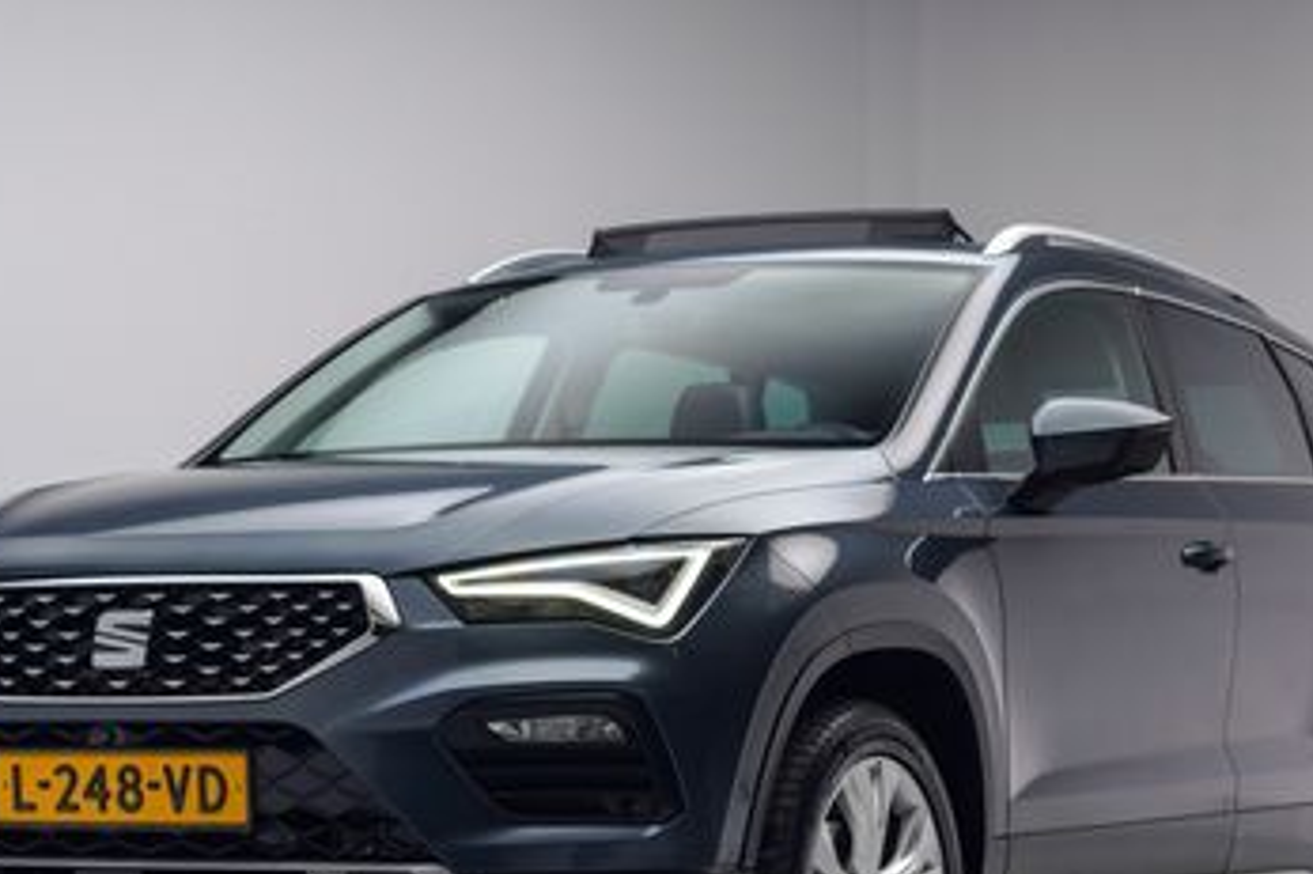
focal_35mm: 72
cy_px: 622
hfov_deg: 28.1
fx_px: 2625
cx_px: 647
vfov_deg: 18.8
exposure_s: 1/13
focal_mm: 50
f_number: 4
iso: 100
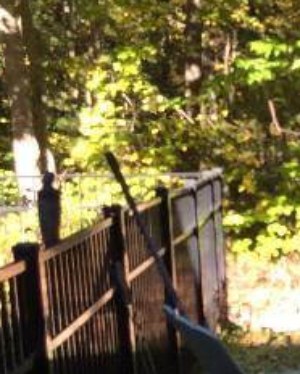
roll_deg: +1.0
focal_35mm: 125
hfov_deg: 10.4
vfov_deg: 15.2
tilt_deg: -8.4
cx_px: 755
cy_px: 353
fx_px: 1386
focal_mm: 4.15
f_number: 2.2
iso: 32
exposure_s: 1/202
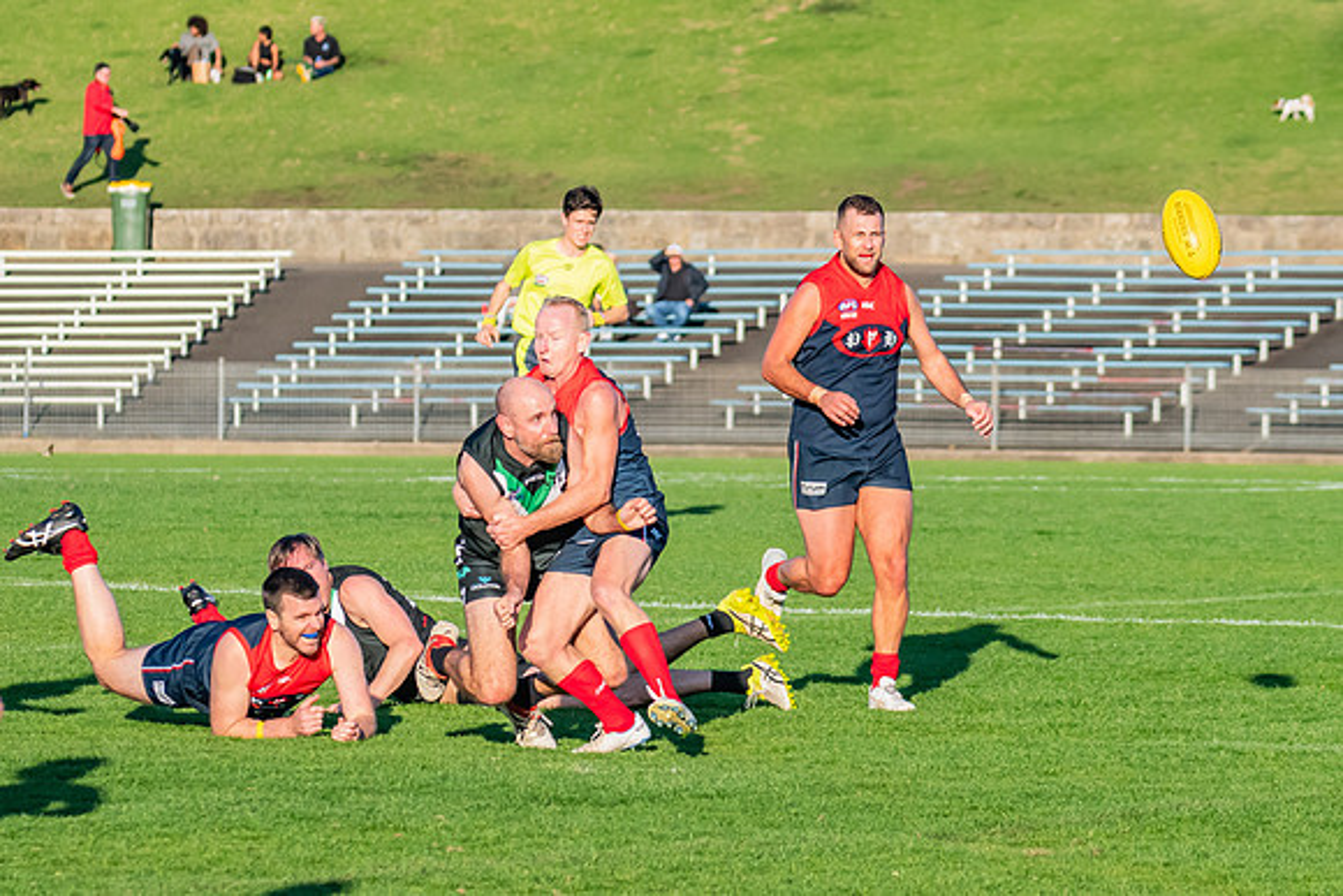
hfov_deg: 6.4
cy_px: 518
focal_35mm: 321
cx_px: 679
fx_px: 11976
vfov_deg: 4.3
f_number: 7.1
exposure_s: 1/1600
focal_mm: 170
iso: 800
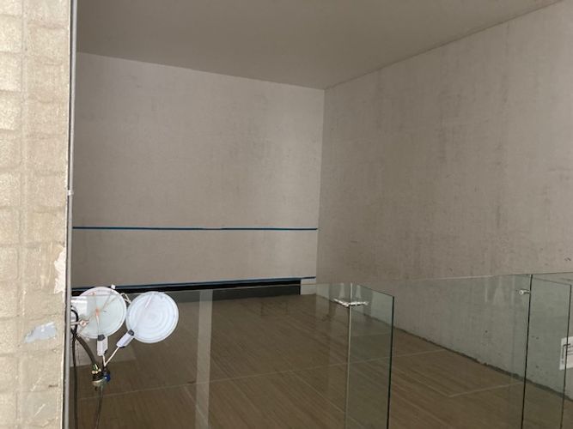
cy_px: 214
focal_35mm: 28
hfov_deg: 63.5
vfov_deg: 49.7
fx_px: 463
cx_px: 286
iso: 500
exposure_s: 1/30
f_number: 1.8
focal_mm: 3.99
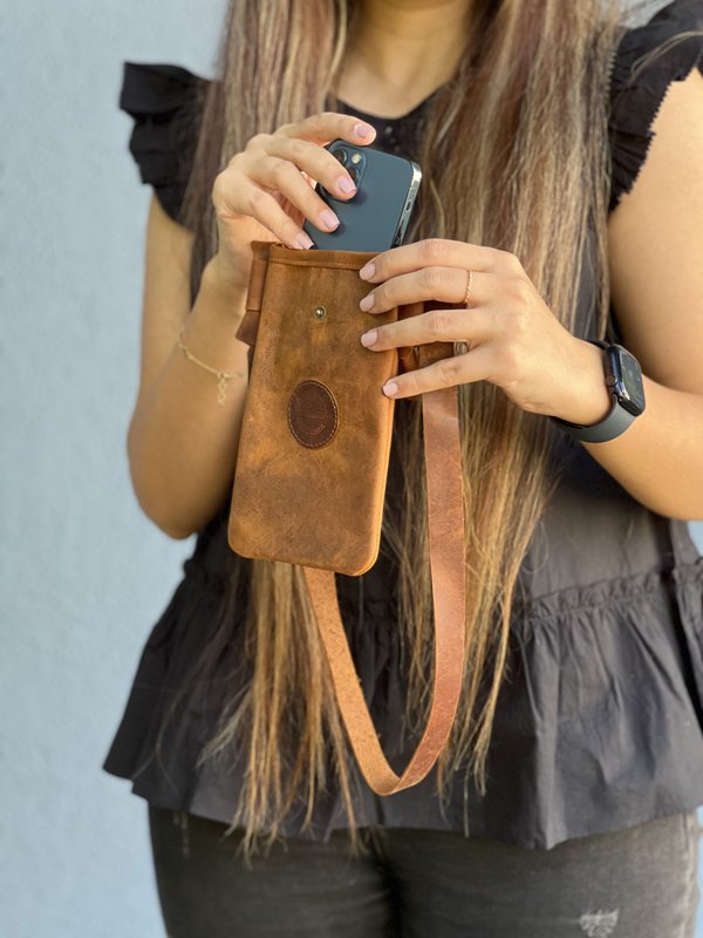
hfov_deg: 19.1
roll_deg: +0.4
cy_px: 469
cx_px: 352
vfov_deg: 25.3
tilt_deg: -4.3
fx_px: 2085
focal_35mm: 77
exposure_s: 1/121
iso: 250
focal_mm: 9
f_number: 2.8
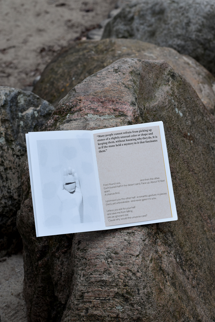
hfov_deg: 18.2
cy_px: 161
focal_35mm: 75
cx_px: 108
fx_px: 672
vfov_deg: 27.0
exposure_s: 1/125
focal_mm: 50
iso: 200
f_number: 5.6
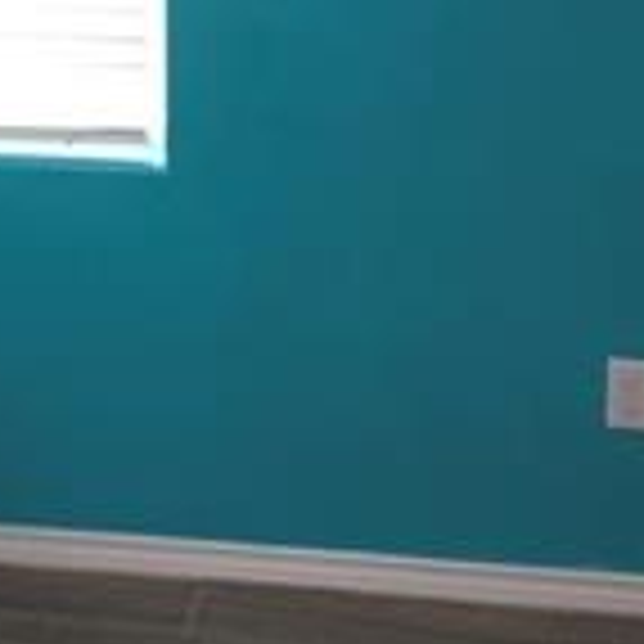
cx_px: 72
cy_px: -185
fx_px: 2294
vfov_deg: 15.3
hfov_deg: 15.8
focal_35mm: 109
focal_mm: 6.3
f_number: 1.7
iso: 320
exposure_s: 1/40
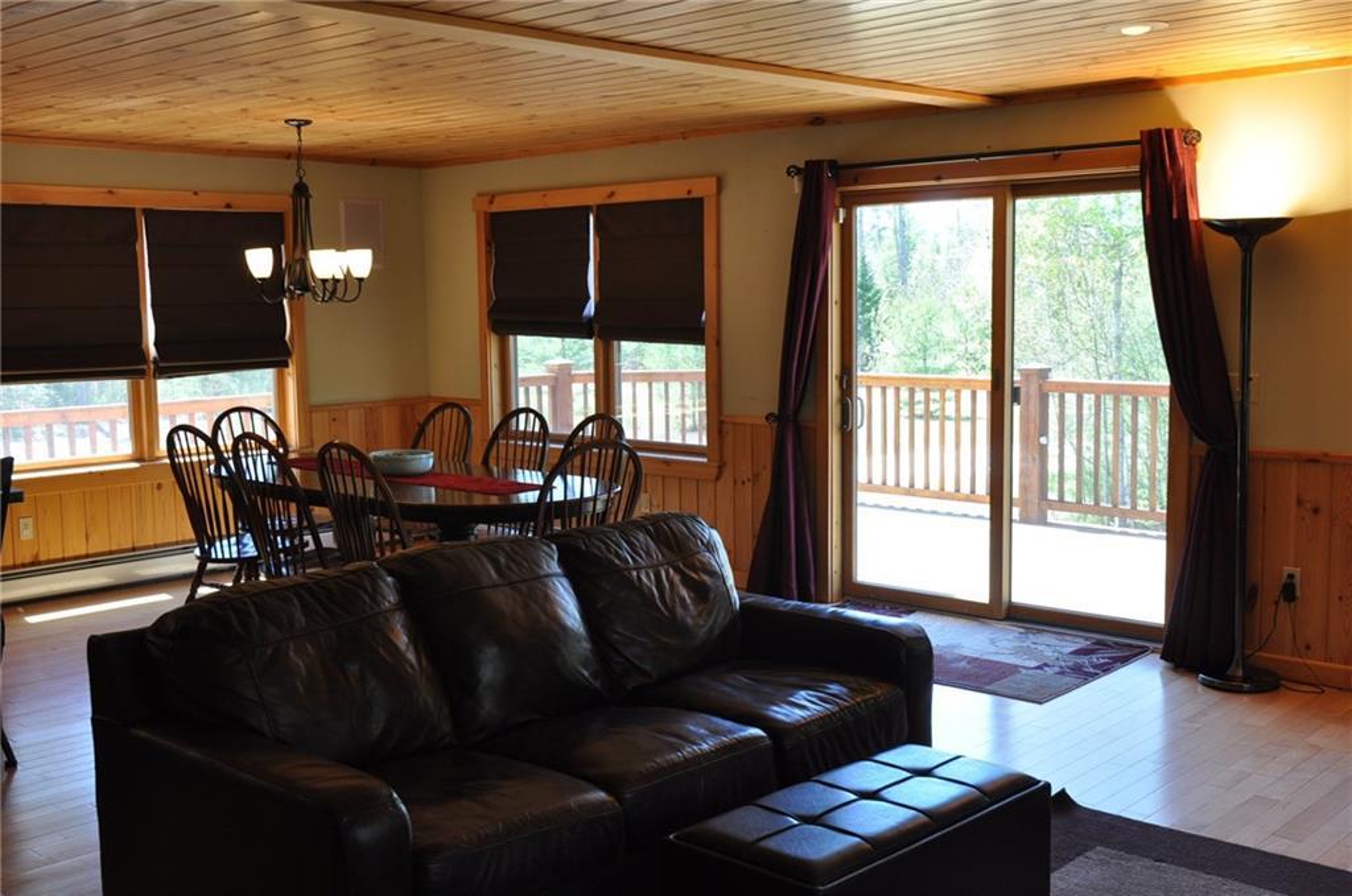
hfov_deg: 49.6
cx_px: 676
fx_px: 1462
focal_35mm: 39
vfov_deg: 34.1
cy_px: 448
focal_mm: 26
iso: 400
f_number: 5
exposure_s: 1/100
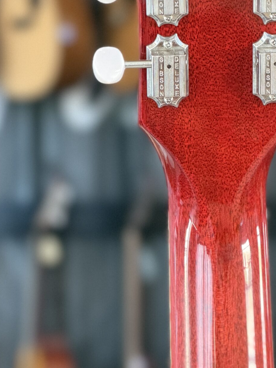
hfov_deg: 7.1
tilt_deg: -1.3
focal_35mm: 208
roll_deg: +0.7
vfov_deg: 9.5
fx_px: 2212
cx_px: 226
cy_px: 141
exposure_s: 1/74
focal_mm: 16.89
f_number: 2.8
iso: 640
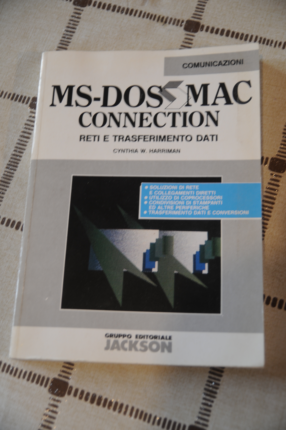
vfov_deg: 38.9
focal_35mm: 51
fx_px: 609
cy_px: 215
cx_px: 143
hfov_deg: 26.4
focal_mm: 34
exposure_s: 1/20
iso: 200
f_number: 2.8
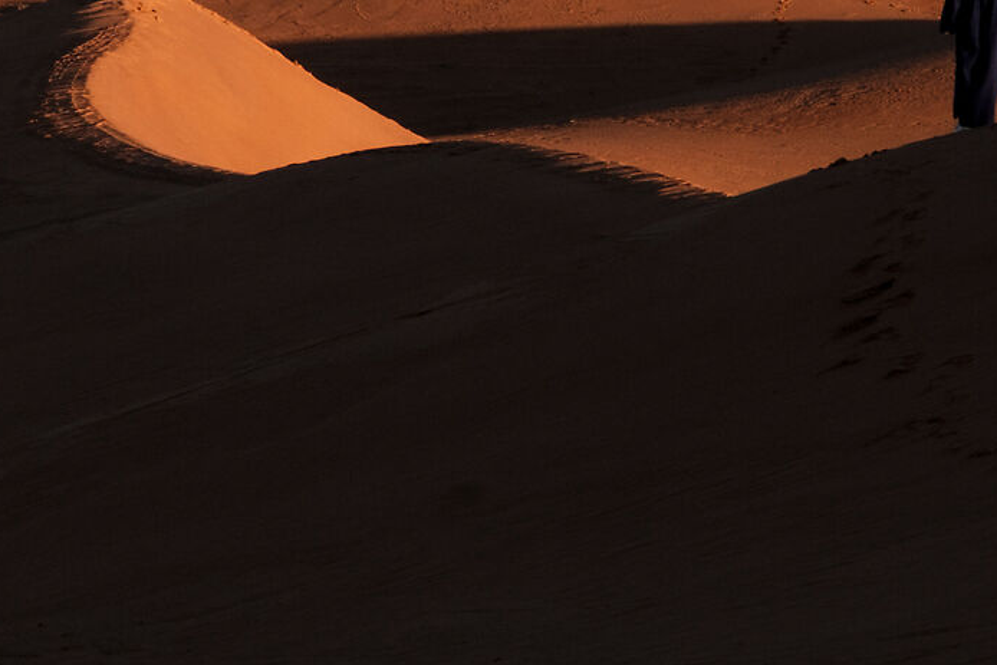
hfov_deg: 5.0
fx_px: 11495
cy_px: -34
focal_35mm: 415
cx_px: 279
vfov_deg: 3.3
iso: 250
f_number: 11
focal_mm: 80
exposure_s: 1/120
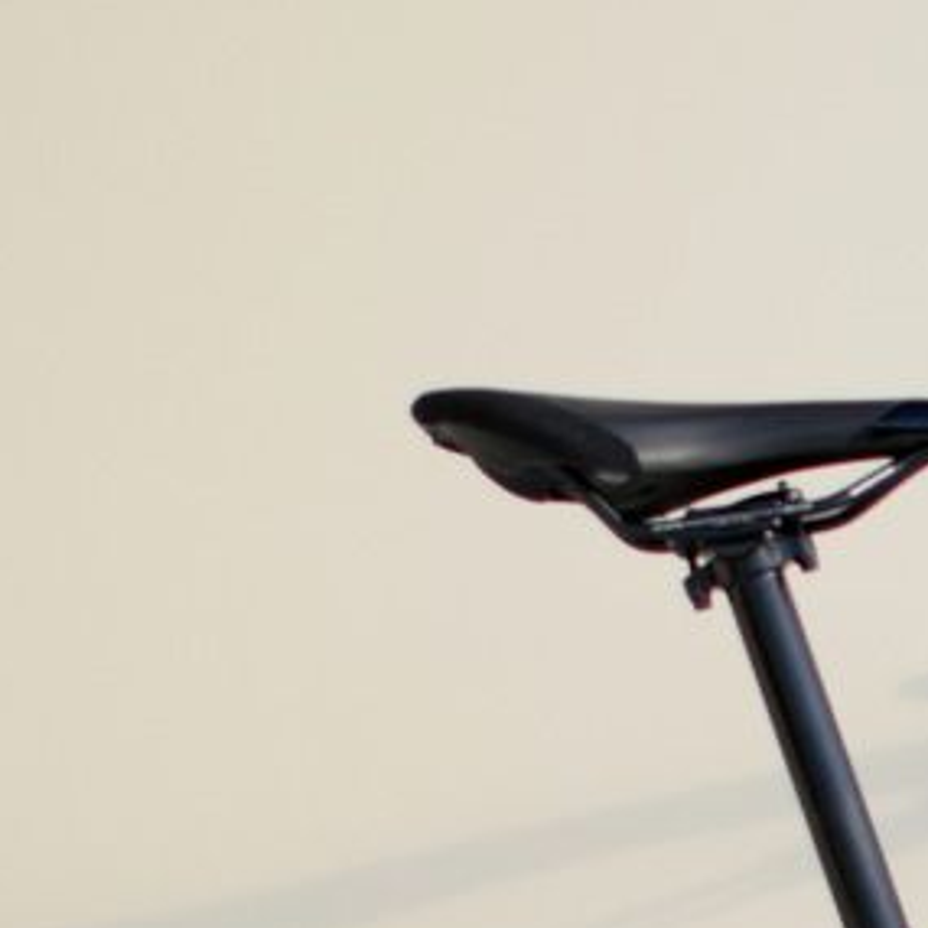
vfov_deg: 6.9
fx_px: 7594
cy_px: 1512
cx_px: 1576
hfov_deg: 6.8
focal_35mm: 250
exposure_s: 1/1600
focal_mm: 35
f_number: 2.2
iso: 200
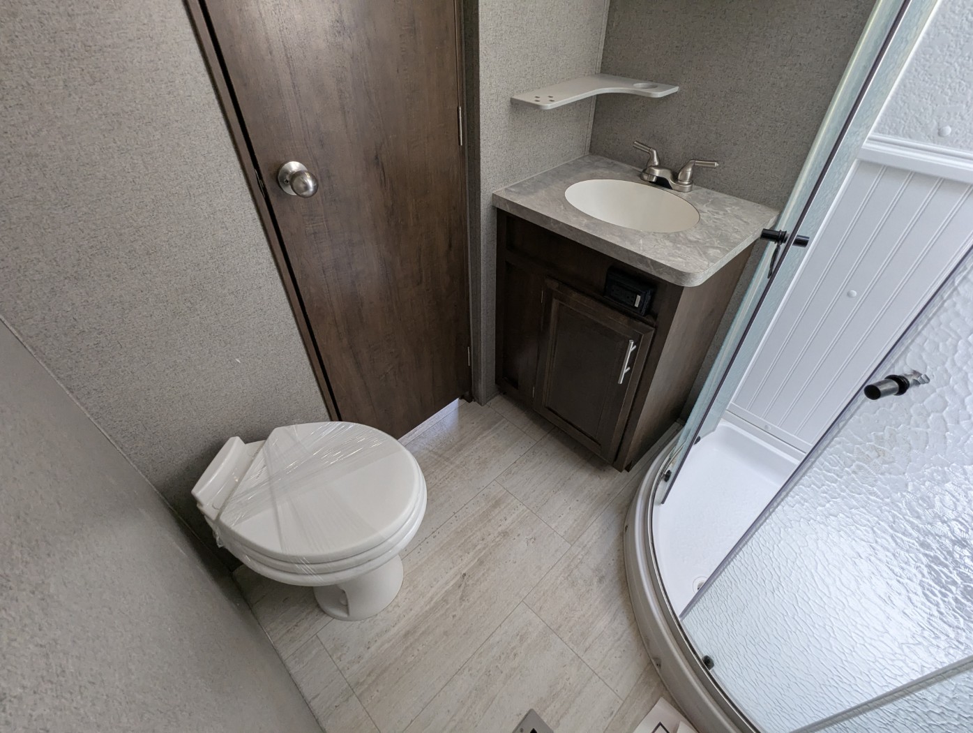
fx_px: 450
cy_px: 366
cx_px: 486
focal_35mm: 16
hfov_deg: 94.4
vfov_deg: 78.2
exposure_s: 1/245
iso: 251
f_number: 2.2
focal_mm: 2.35
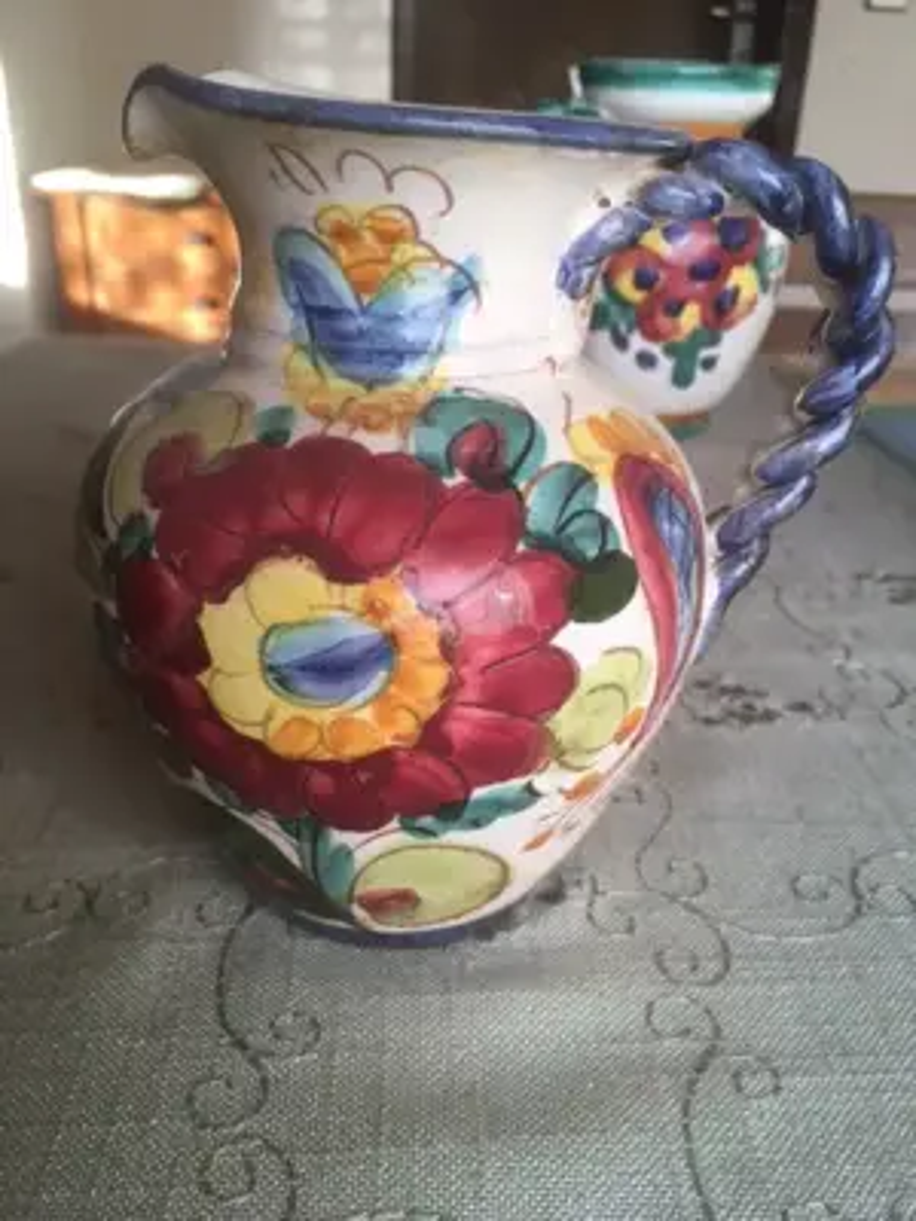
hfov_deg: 48.2
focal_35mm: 29
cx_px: 458
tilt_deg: -20.9
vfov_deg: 61.7
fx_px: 1023
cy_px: 610
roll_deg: -0.8
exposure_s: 1/33
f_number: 2.2
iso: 25
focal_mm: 4.15
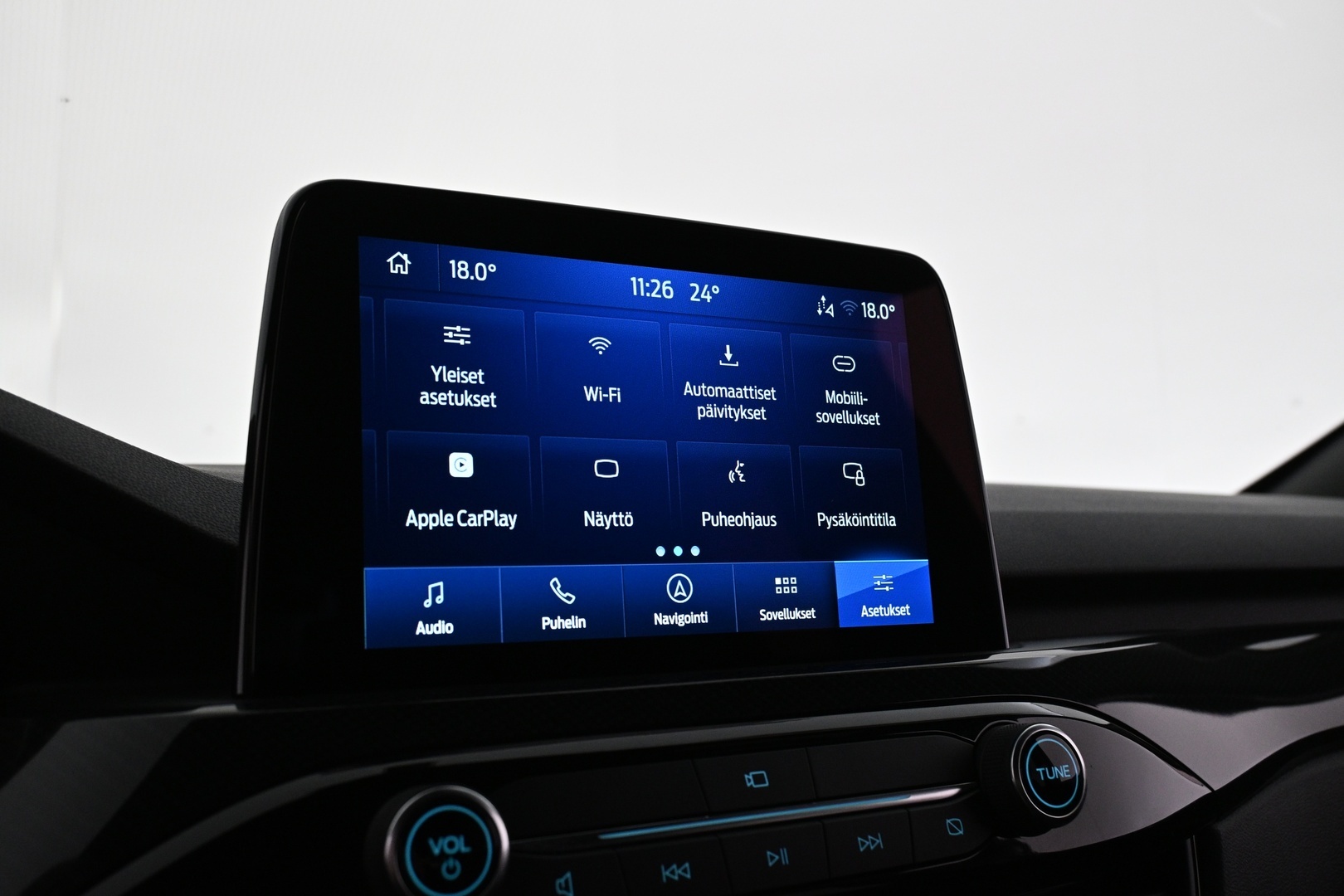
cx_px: 672
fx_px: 1232
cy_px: 448
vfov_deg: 40.0
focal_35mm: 33
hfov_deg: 57.2
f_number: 5.6
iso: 1250
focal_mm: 22
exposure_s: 1/30
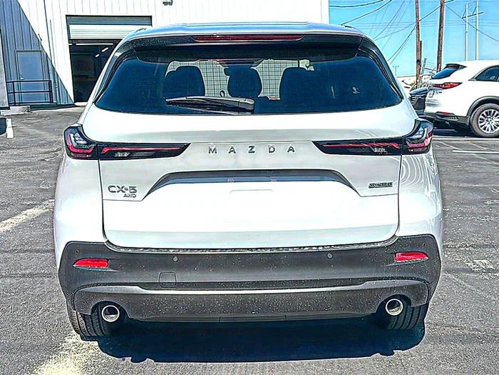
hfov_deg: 50.1
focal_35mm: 37
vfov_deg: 38.7
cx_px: 250
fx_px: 533
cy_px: 188
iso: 80
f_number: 1.78
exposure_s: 1/4808
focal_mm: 6.86
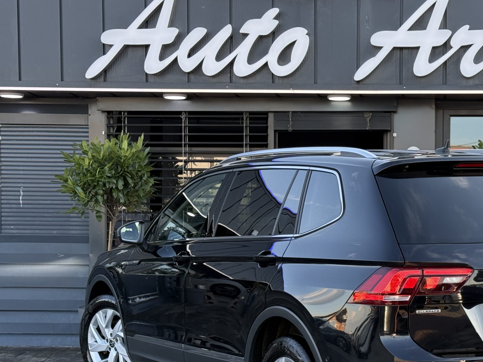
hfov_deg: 25.1
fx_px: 1074
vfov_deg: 19.1
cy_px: 236
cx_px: 348
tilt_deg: -1.2
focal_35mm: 77
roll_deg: -0.6
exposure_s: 1/432
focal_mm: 6.76
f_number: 1.78
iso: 100
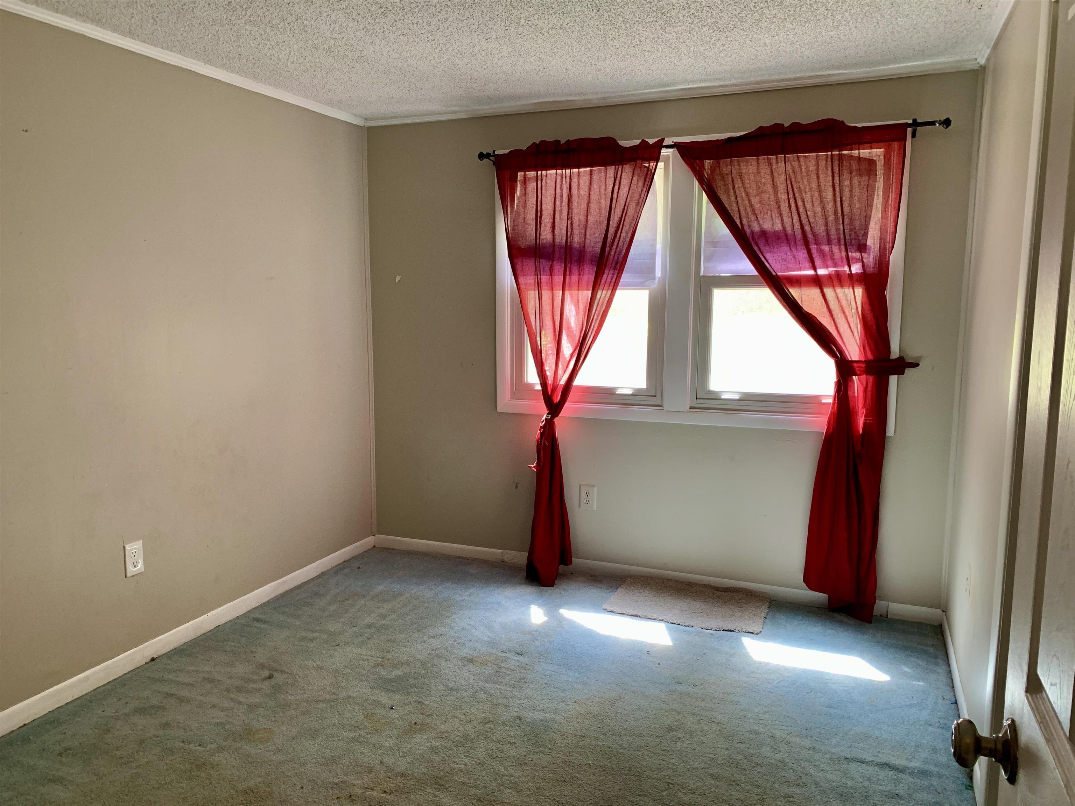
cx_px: 538
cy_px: 403
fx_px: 807
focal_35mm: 26
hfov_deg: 67.3
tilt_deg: -8.5
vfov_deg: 53.1
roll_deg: +0.0
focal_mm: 4.25
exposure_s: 1/60
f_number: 1.8
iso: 160
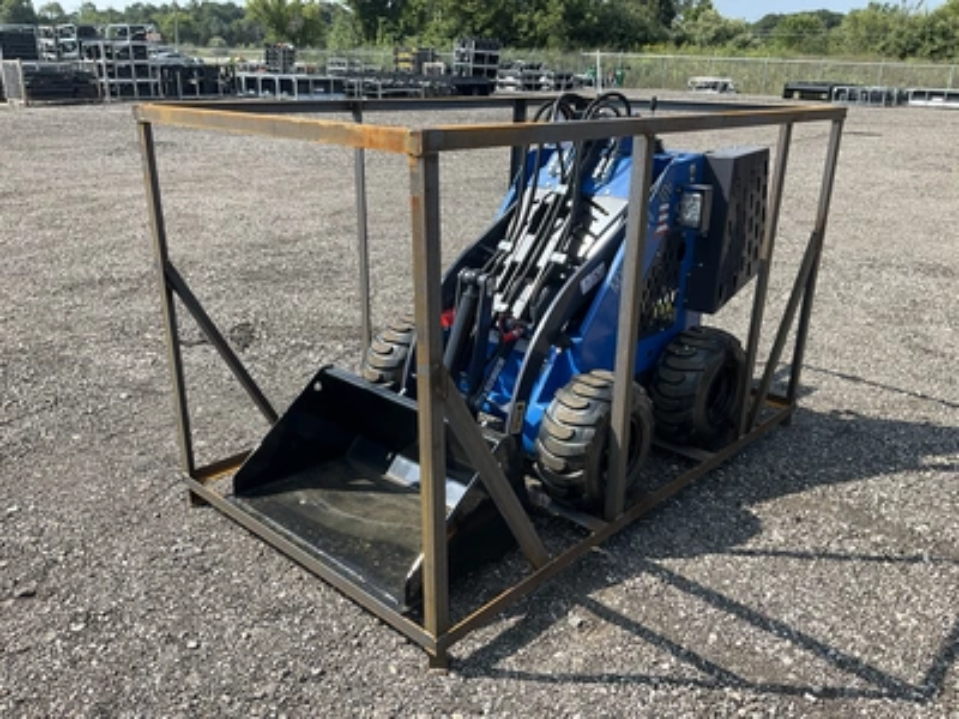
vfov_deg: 48.2
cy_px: 360
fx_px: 803
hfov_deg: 61.7
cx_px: 480
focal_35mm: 29
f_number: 1.8
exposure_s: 1/869
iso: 25
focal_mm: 3
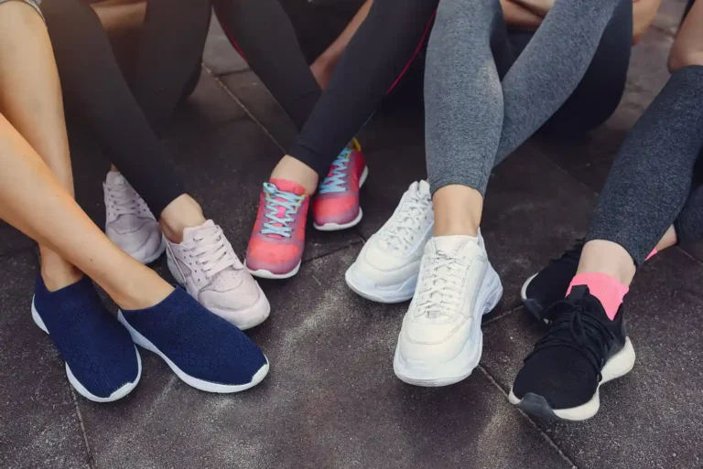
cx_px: 352
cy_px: 234
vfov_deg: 46.5
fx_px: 547
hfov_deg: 65.4
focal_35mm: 28
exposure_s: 1/400
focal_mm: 28
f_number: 4
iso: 320
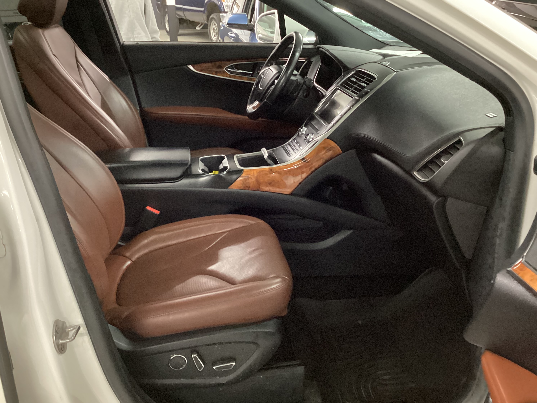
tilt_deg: -23.4
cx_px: 262
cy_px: 187
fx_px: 527
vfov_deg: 41.8
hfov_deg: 54.0
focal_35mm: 34
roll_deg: +0.2
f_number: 2.4
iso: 800
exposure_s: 1/24
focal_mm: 3.3
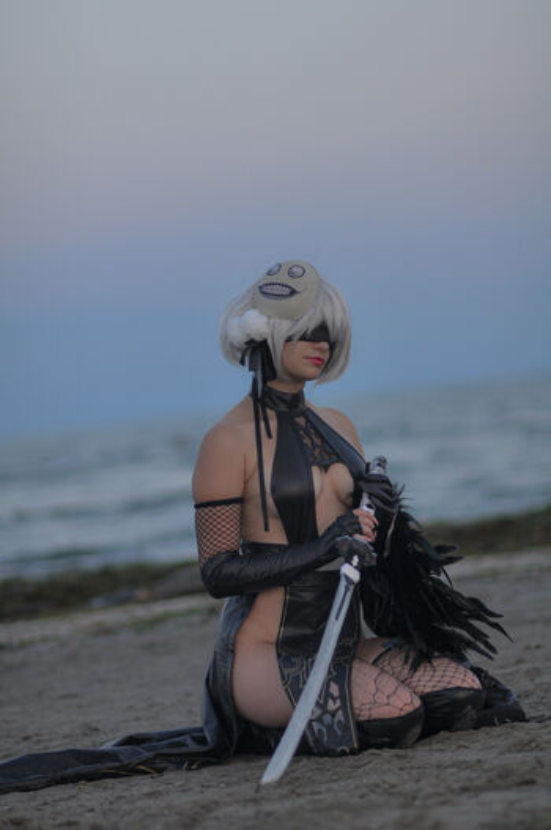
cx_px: 276
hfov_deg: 10.7
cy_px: 415
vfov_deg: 16.1
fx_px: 2935
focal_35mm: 128
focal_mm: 85
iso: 160
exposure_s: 1/320
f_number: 1.8
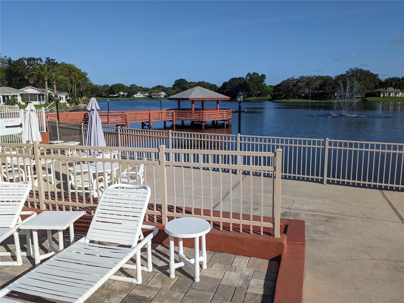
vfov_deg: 51.4
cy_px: 152
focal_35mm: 27
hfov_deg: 65.3
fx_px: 315
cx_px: 202
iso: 64
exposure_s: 1/7812
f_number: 1.73
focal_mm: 4.38
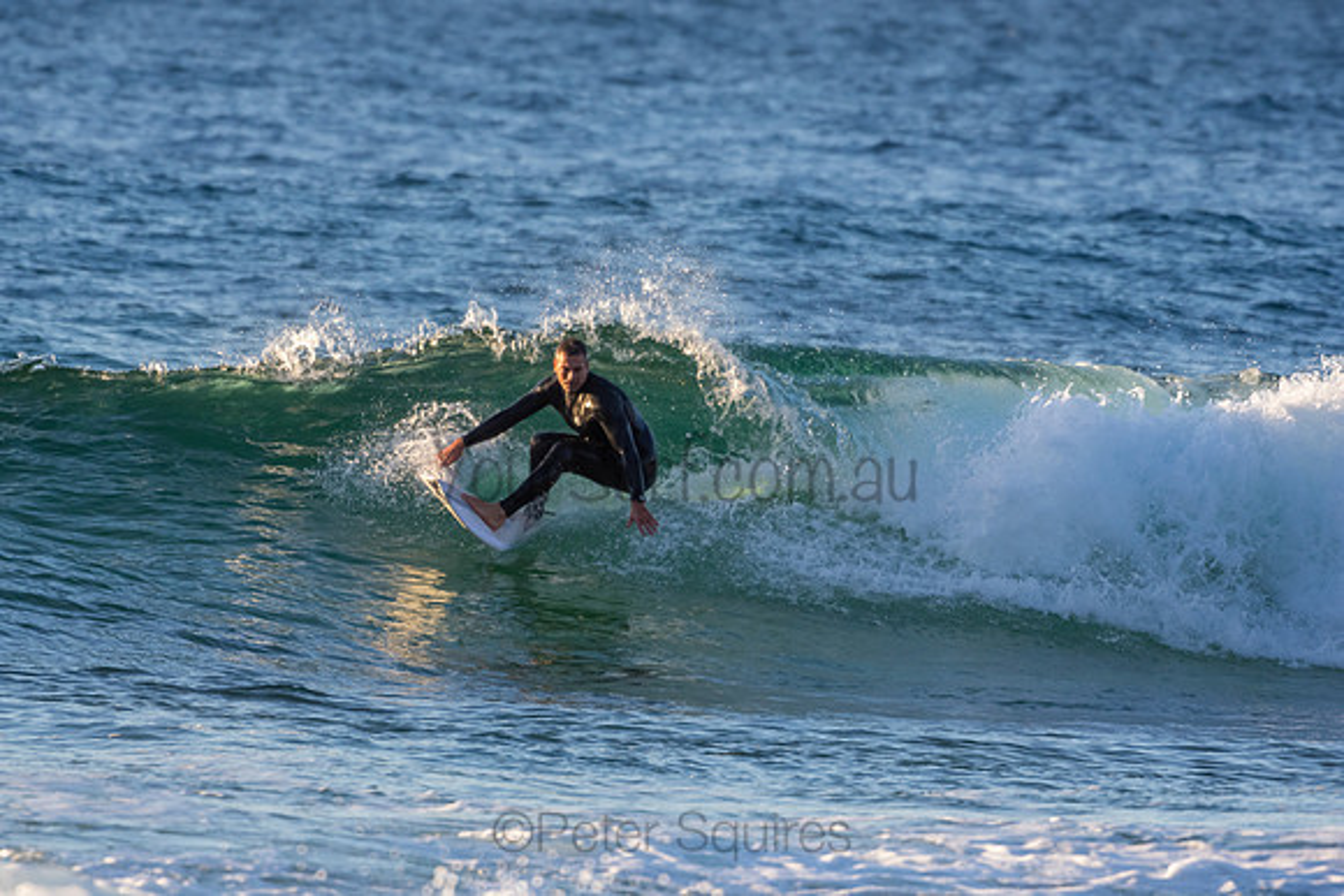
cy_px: 448
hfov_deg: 3.4
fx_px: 22964
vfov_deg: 2.2
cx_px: 672
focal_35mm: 615
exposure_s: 1/1250
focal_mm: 410
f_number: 5.6
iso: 720
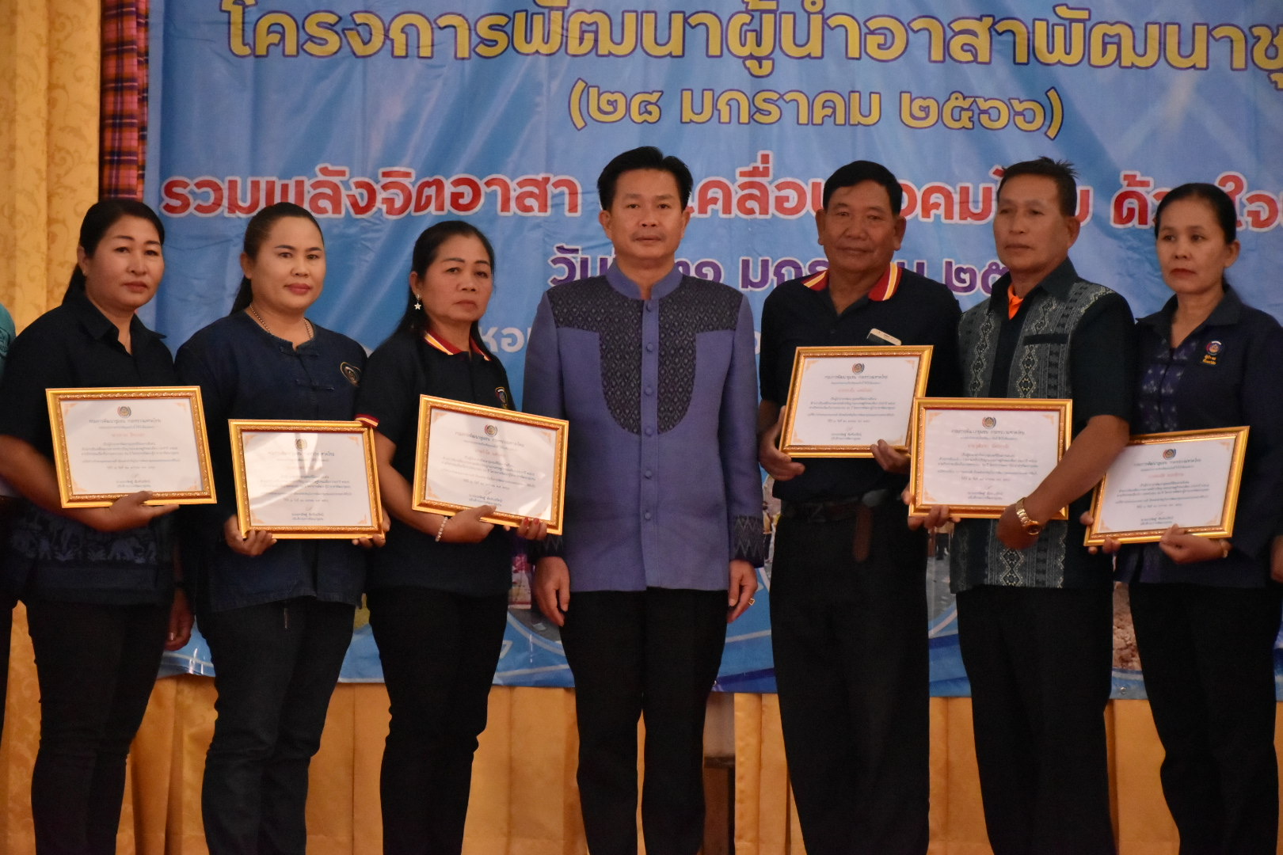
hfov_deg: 18.2
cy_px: 428
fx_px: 4009
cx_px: 642
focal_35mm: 112
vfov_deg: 12.2
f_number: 5.3
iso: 4000
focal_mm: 75
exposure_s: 1/500
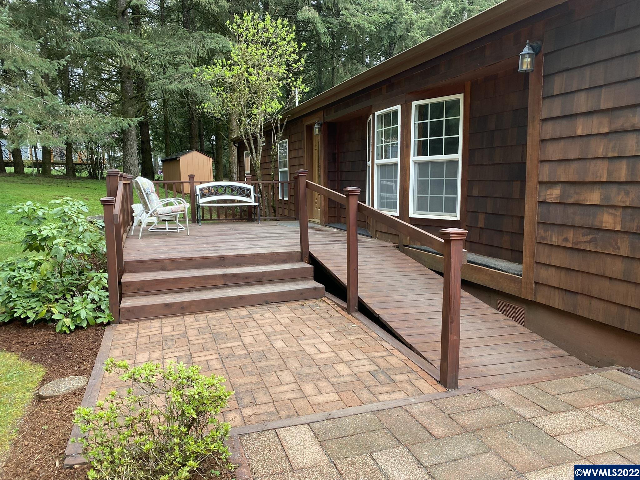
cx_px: 320
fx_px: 481
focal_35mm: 26
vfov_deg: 53.1
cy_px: 240
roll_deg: +1.6
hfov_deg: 67.3
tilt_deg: -7.9
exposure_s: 1/122
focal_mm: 4.25
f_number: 1.8
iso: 64
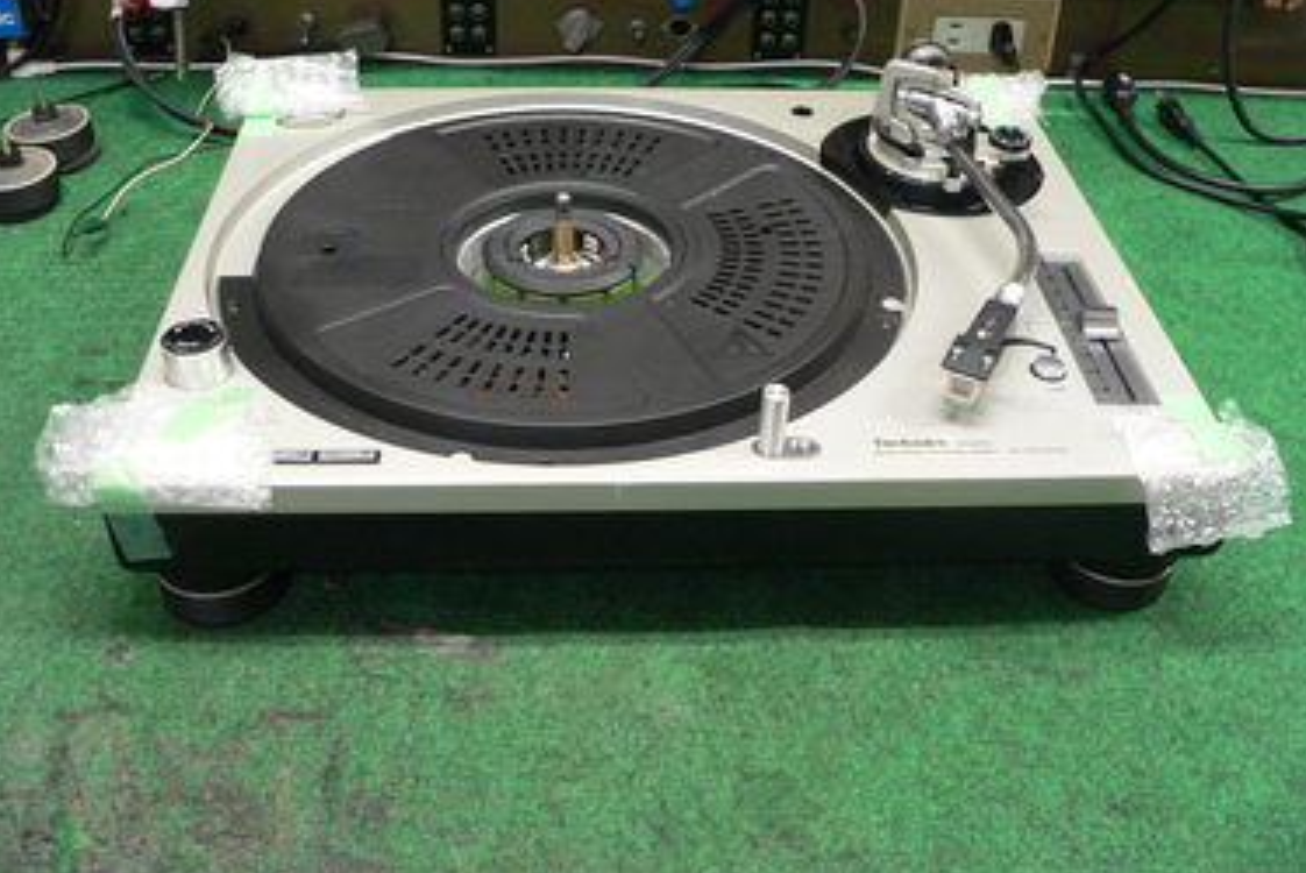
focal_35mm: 38
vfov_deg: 35.1
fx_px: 1380
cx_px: 653
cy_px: 382
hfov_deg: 50.7
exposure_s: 1/13
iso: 200
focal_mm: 6
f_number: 2.8
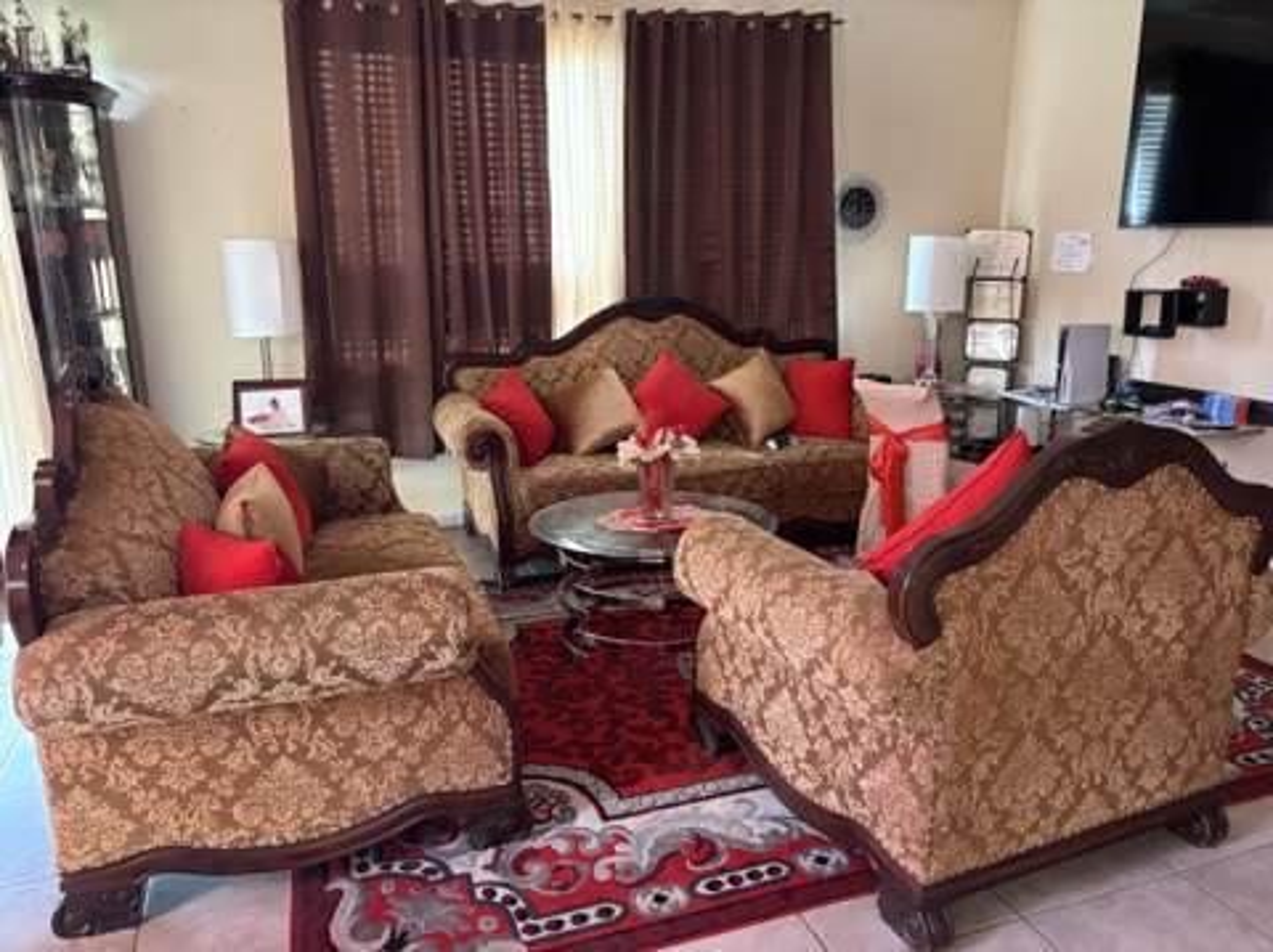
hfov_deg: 67.4
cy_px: 476
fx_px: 955
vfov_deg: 53.0
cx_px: 636
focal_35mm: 26
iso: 500
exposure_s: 1/40
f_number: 1.6
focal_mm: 5.96
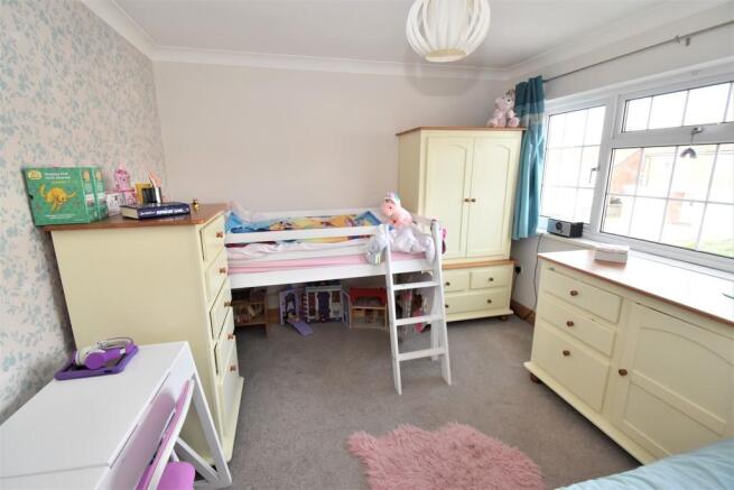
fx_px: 306
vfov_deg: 77.4
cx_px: 367
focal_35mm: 15
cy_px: 245
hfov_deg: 100.4
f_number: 4.5
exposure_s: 1/160
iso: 800
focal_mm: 10
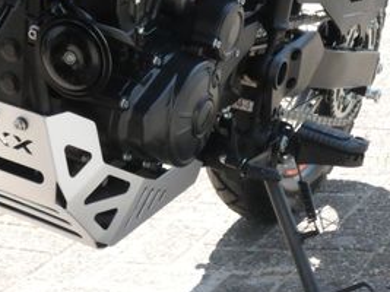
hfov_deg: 18.9
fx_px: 1160
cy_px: 6
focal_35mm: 103
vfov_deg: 14.2
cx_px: 86
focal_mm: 7.8
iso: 800
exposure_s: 1/800
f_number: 5
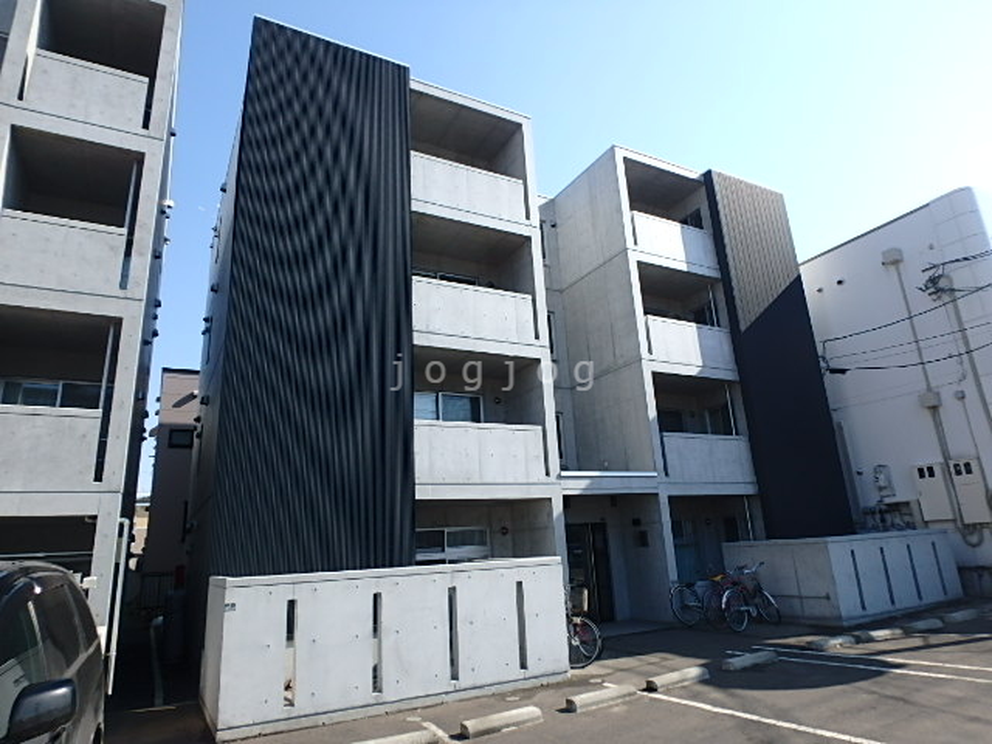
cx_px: 496
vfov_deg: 63.4
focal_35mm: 21
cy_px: 372
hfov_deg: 79.0
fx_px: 602
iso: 125
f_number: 3.5
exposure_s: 1/640
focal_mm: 3.7
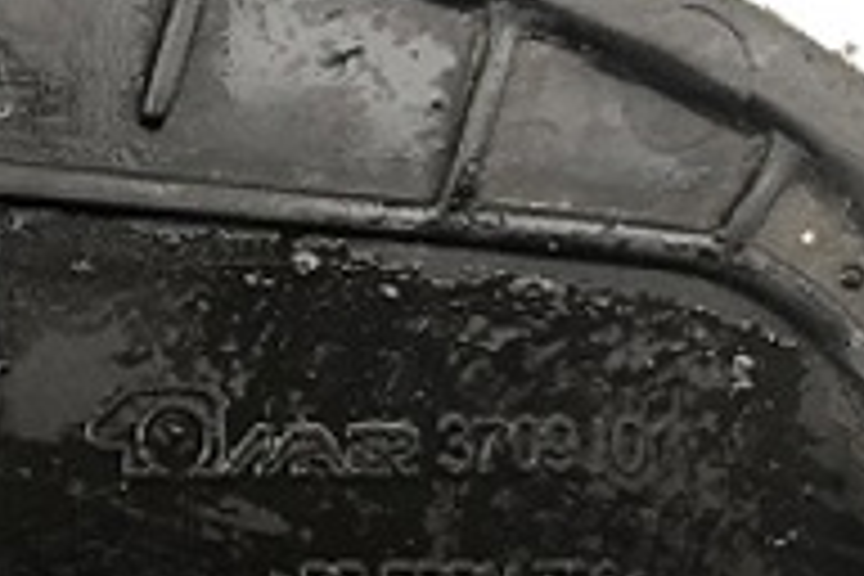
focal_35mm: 97
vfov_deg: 14.1
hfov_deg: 18.2
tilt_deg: -81.2
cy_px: 310
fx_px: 2328
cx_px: -518
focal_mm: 3.99
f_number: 1.8
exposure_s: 1/30
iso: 25
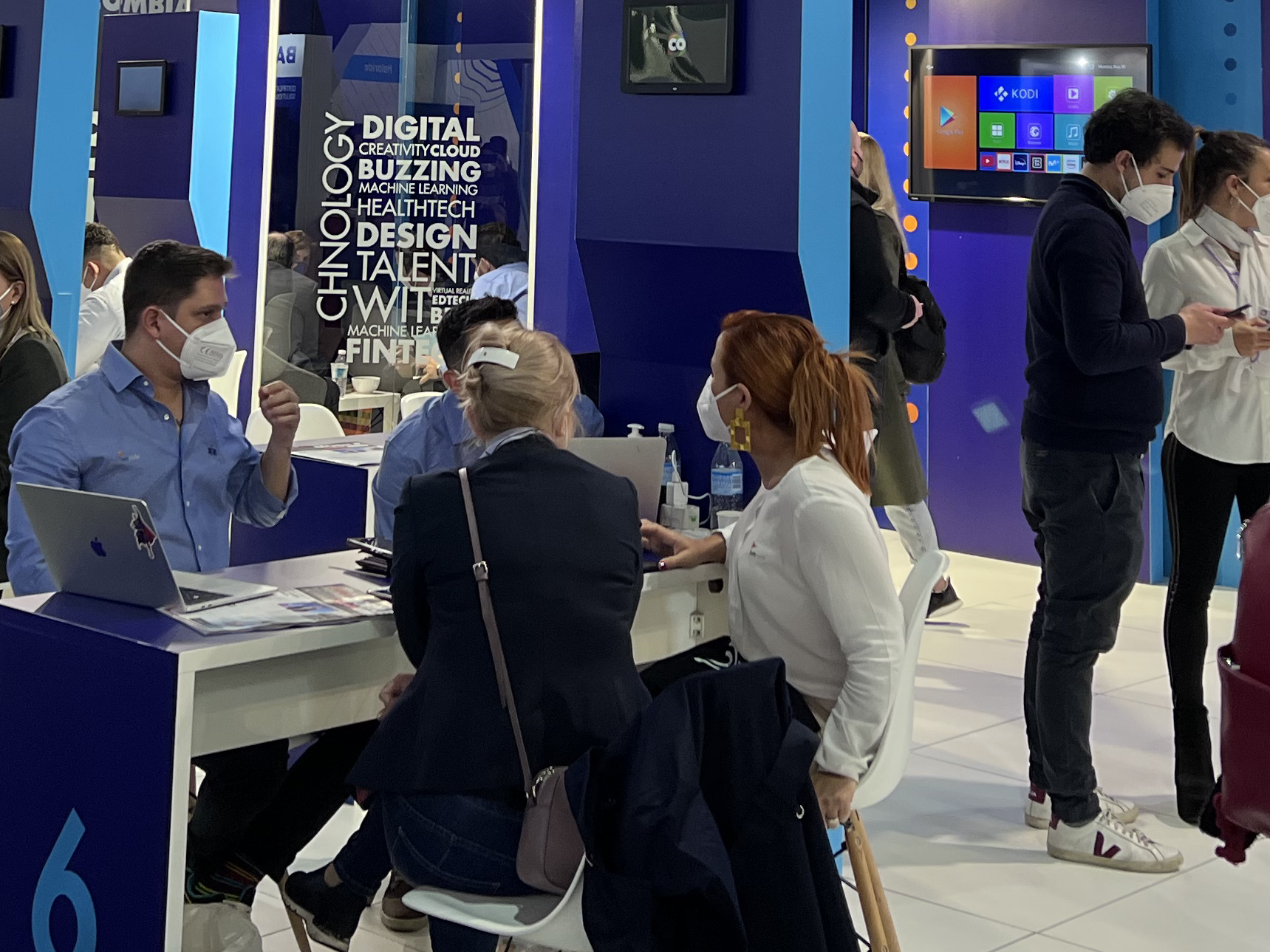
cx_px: 556
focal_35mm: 61
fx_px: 2238
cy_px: -114
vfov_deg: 22.6
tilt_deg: +7.1
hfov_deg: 31.6
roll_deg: -1.5
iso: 125
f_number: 1.5
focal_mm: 5.7
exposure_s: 1/100
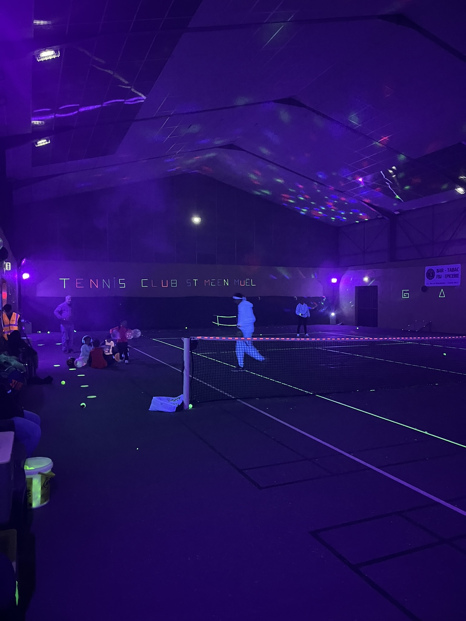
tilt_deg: -1.4
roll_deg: +1.0
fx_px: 467
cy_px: 310
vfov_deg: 67.3
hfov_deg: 53.1
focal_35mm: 26
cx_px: 233
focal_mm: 5.1
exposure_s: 1/17
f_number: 1.6
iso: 3200
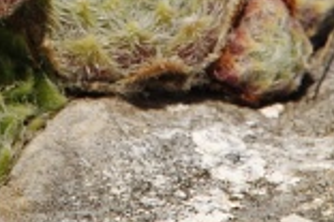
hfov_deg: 3.1
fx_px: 6082
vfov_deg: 2.1
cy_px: -220
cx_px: 26
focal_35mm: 656
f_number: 14
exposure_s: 1/160
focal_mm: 85
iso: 100
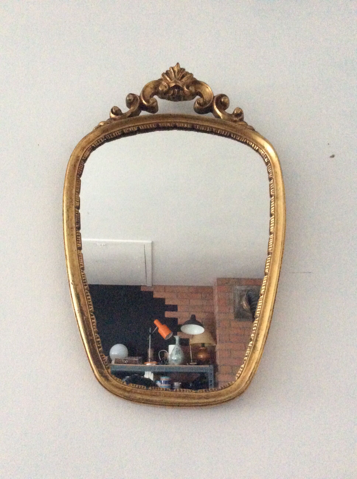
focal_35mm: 32
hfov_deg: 44.1
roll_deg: -1.2
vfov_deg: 56.9
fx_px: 441
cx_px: 178
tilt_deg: +24.8
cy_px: 240
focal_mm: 3.3
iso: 640
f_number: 2.4
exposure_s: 1/17
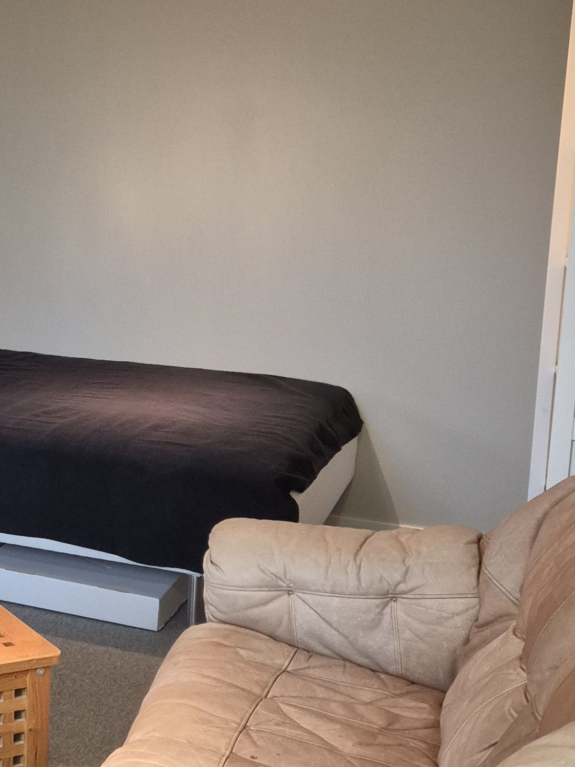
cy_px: 329
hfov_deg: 21.8
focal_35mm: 63
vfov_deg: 30.7
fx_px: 1395
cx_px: -94
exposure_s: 1/100
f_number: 1.8
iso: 800
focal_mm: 5.4
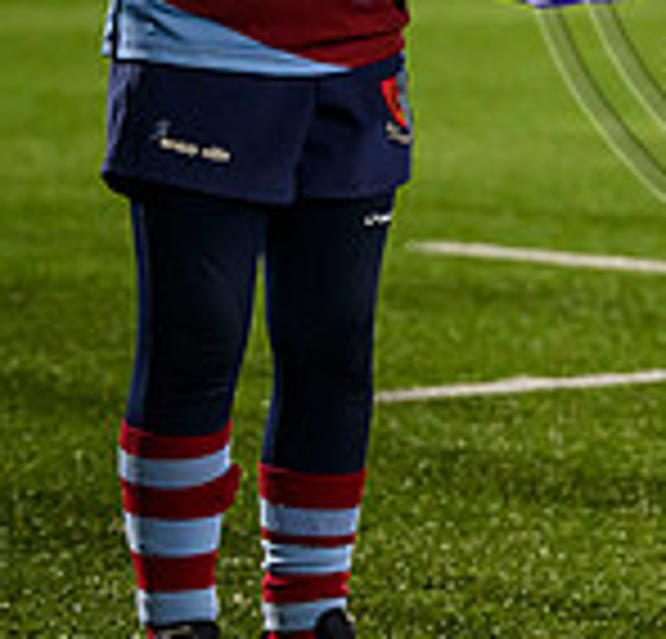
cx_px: 1018
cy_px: -113
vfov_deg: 6.0
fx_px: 6079
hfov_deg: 6.2
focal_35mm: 285
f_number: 2.8
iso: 2500
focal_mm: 70
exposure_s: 1/1250
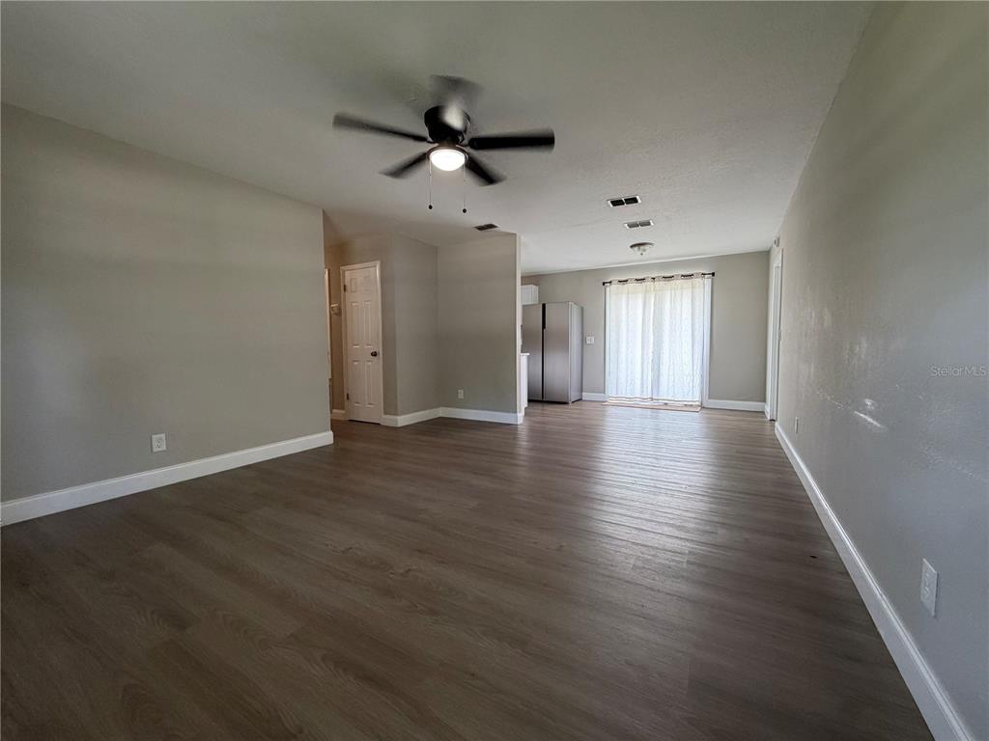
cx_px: 494
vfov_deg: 85.7
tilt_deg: -4.1
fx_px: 400
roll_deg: +0.9
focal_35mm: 14
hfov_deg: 102.1
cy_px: 370
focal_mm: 2.22
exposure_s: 1/60
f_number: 2.2
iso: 200
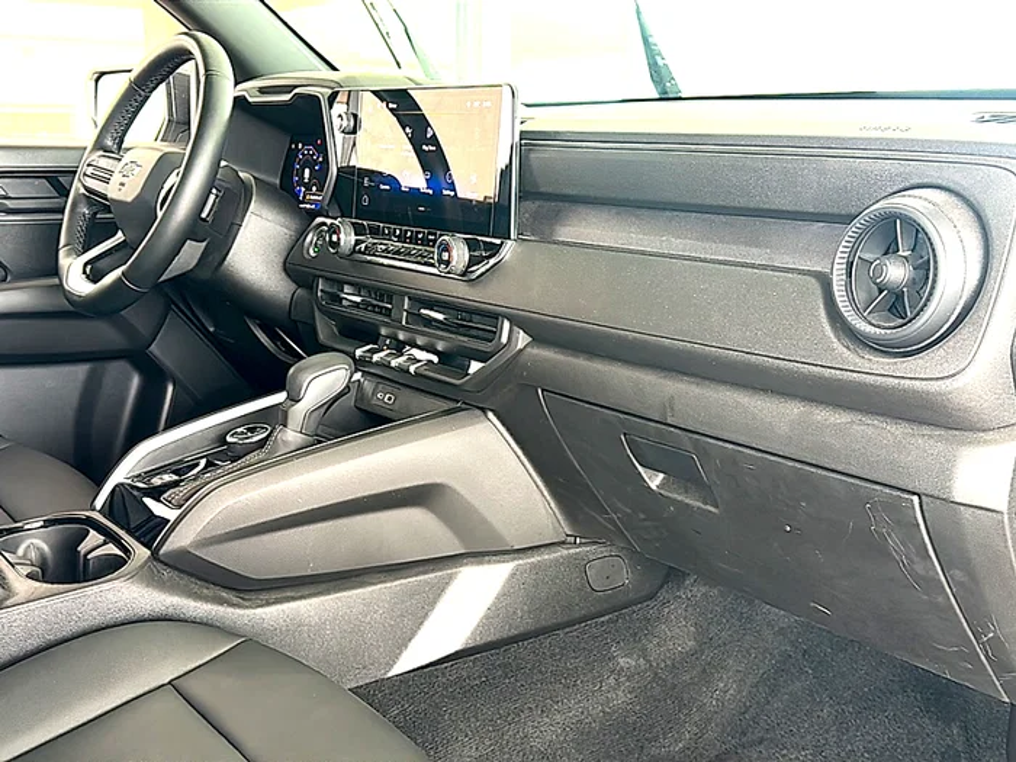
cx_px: 508
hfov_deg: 55.4
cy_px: 381
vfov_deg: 42.9
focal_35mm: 33
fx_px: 969
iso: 160
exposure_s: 1/80
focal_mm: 6.86
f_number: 1.78
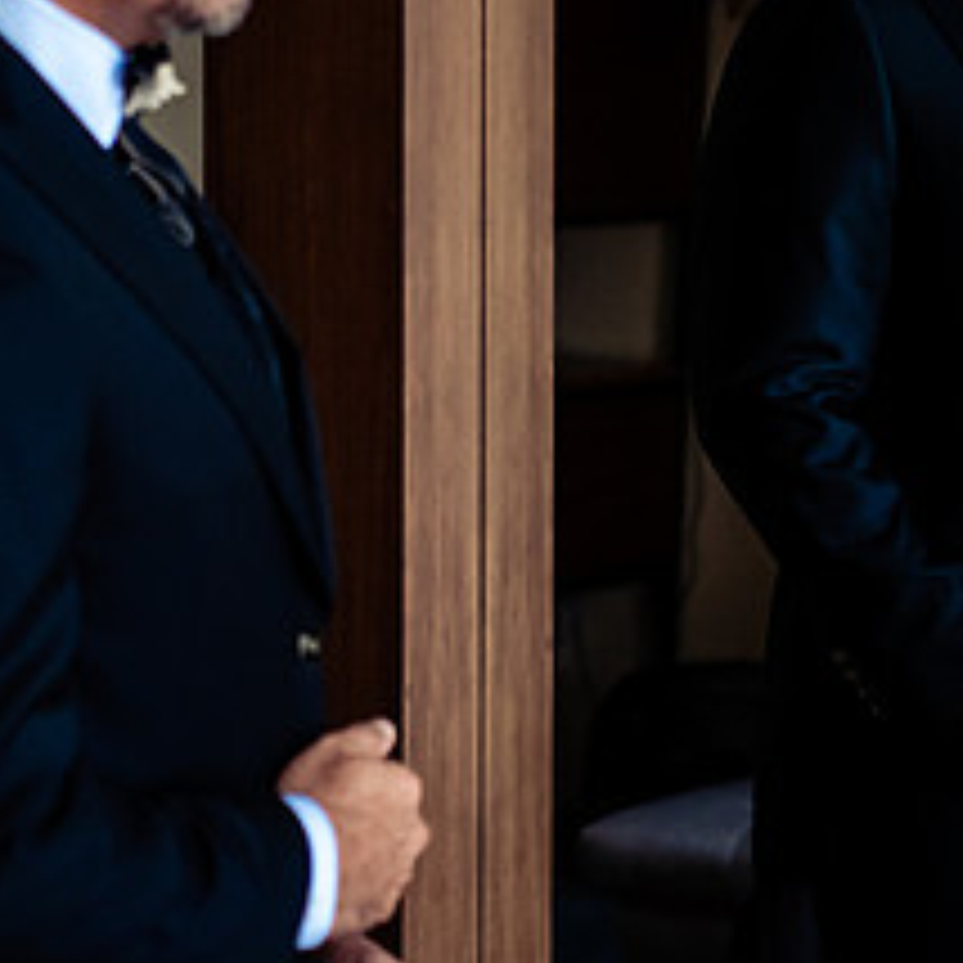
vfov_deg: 9.8
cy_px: 187
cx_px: 468
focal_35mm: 178
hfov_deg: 9.8
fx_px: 5602
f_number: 2.8
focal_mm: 70
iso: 2000
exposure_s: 1/500
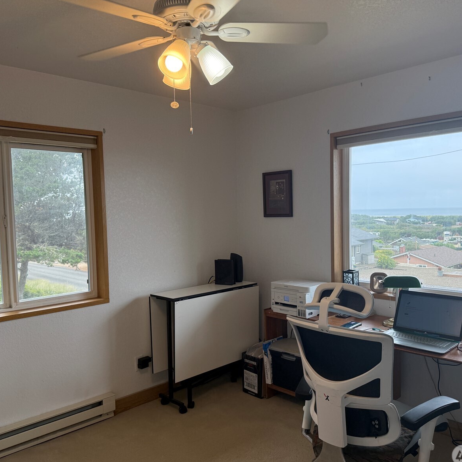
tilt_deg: -2.2
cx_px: 239
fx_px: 438
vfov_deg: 55.6
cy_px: 235
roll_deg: +1.5
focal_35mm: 29
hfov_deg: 55.6
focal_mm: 6.76
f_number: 1.78
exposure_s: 1/438
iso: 100
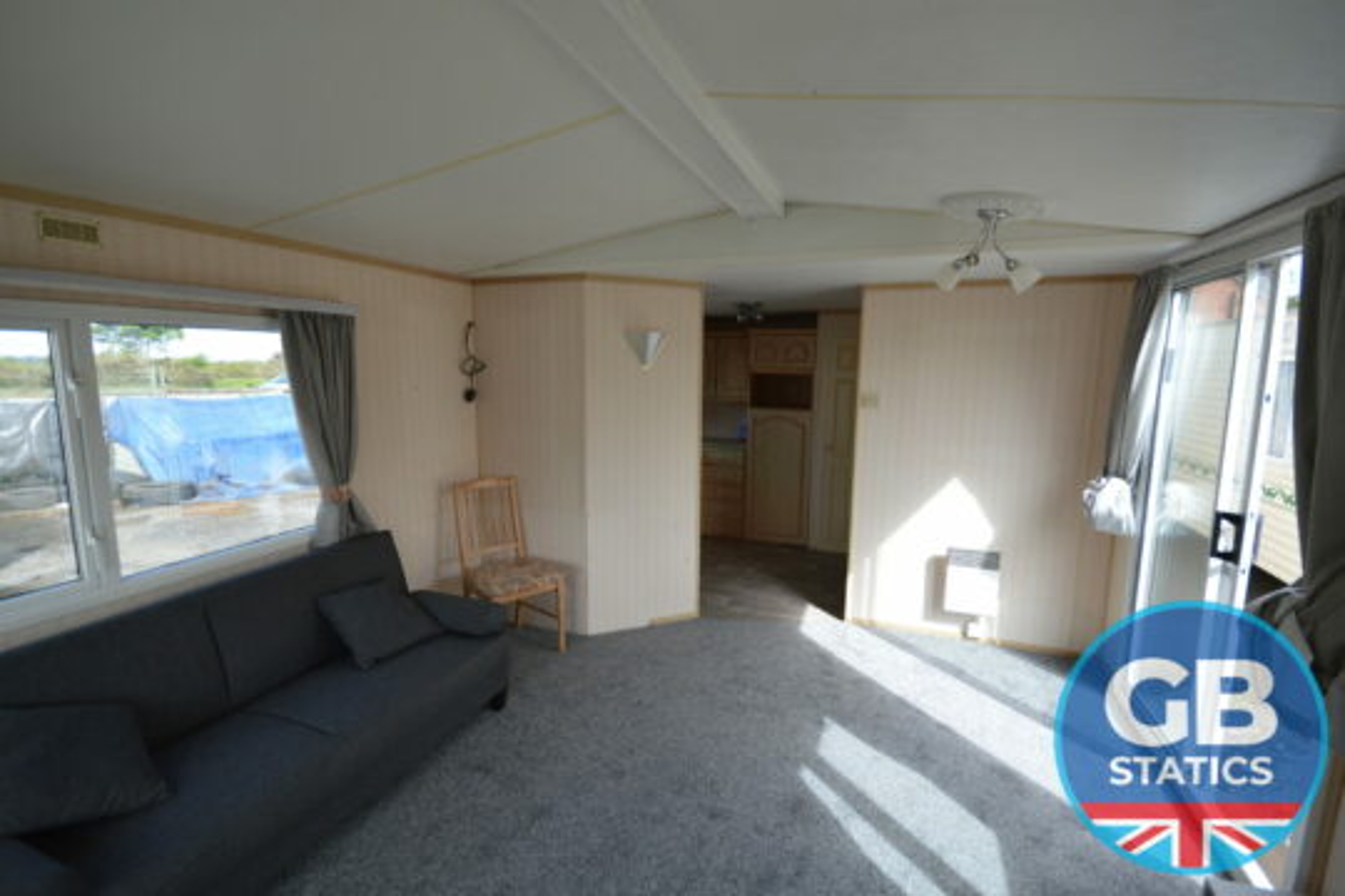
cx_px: 672
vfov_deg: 77.3
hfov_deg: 100.4
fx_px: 560
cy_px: 448
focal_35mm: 15
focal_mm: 10
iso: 160
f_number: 5.6
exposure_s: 1/125
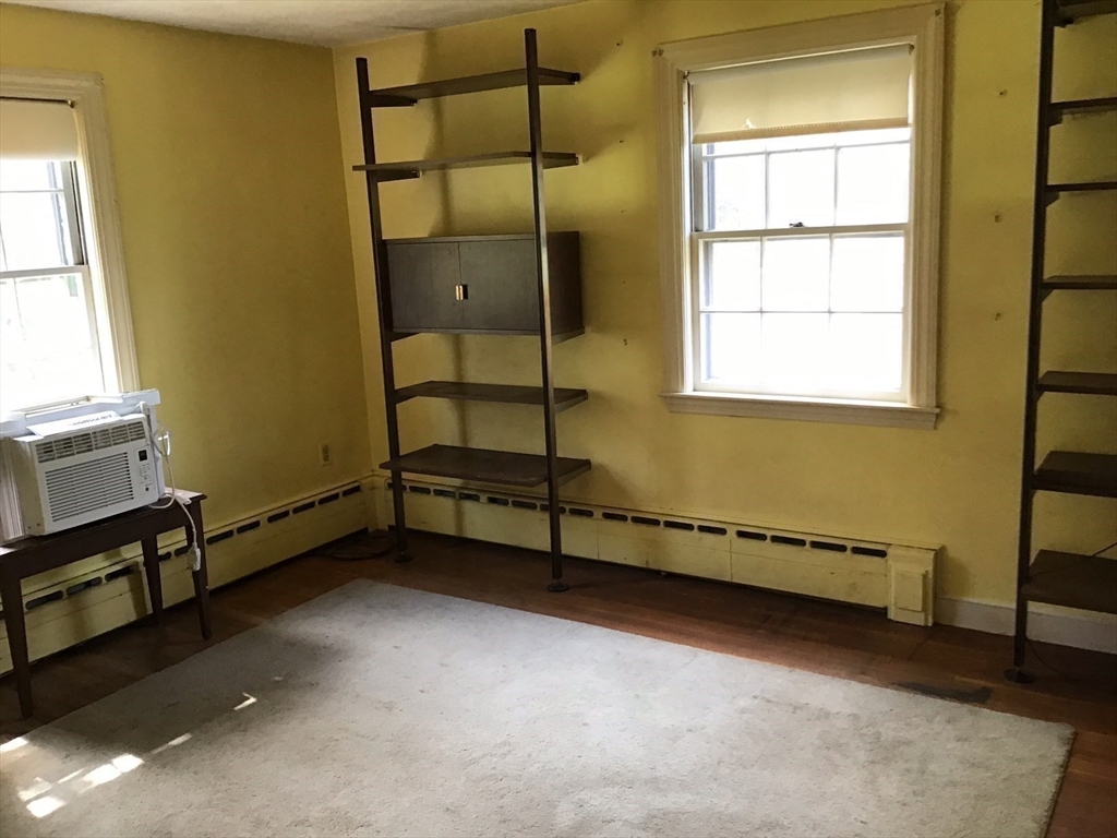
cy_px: 419
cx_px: 558
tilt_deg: -13.4
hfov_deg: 58.4
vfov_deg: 45.4
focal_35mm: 31
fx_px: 1000
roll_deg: +4.5
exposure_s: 1/30
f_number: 2.4
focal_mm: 3.3
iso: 64
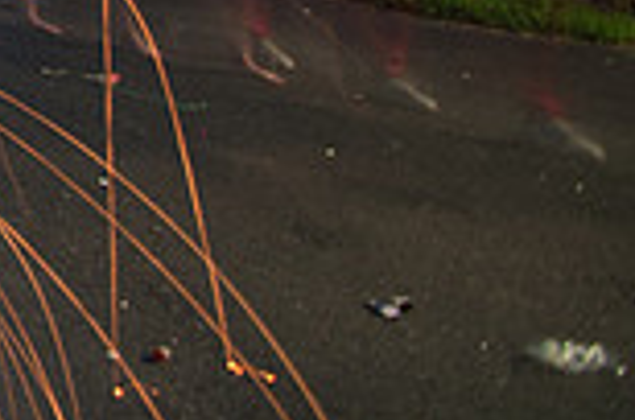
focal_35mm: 62
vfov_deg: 17.5
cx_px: -540
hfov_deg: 20.8
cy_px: -348
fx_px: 1091
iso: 200
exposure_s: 2
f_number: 2.8
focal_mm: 11
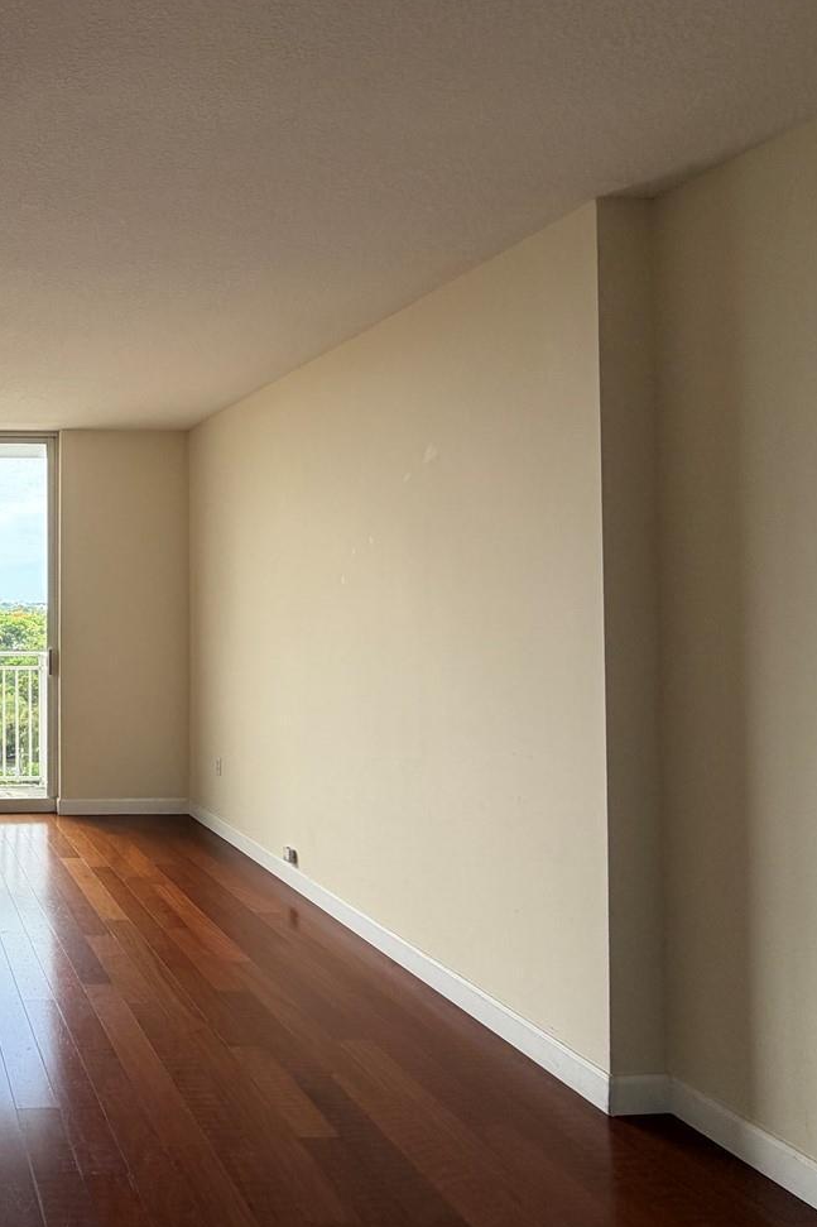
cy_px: 584
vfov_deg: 73.7
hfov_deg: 41.9
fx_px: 817
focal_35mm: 24
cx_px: -83
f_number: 2.2
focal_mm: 2.22
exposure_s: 1/121
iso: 64
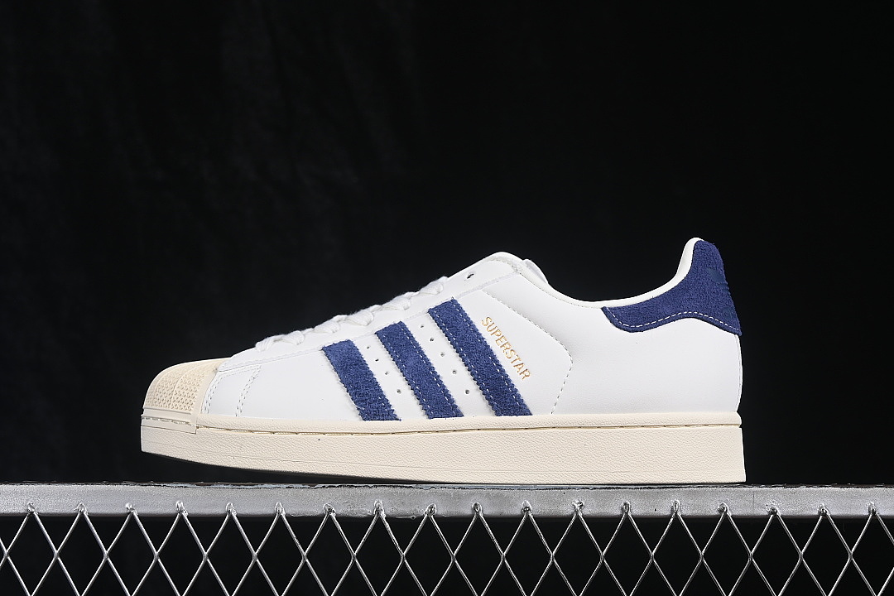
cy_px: 298
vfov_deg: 18.2
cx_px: 447
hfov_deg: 27.0
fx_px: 1862
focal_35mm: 75
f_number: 8
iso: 160
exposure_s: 1/80
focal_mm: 50
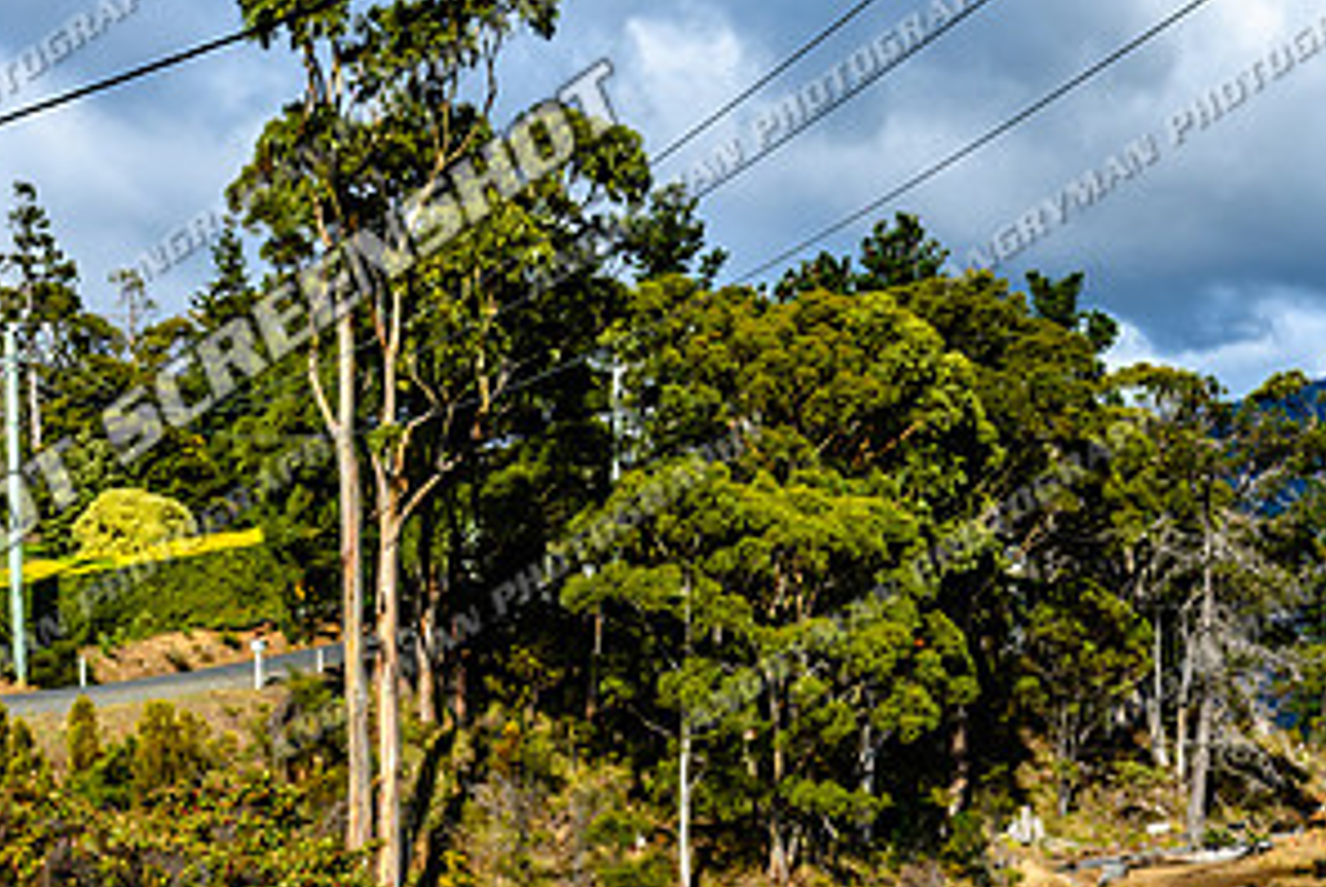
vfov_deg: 14.4
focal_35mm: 94
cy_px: 858
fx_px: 3466
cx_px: 909
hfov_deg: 21.6
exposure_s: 1/6400
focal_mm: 32
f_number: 4.5
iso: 320
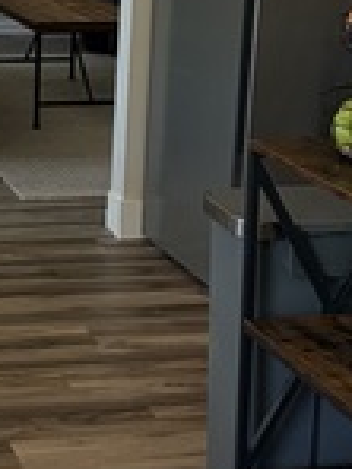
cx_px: -41
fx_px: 1586
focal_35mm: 117
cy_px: 147
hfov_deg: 12.4
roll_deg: -1.0
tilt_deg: -12.3
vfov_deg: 16.8
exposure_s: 1/120
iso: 80
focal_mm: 5.96
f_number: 1.6
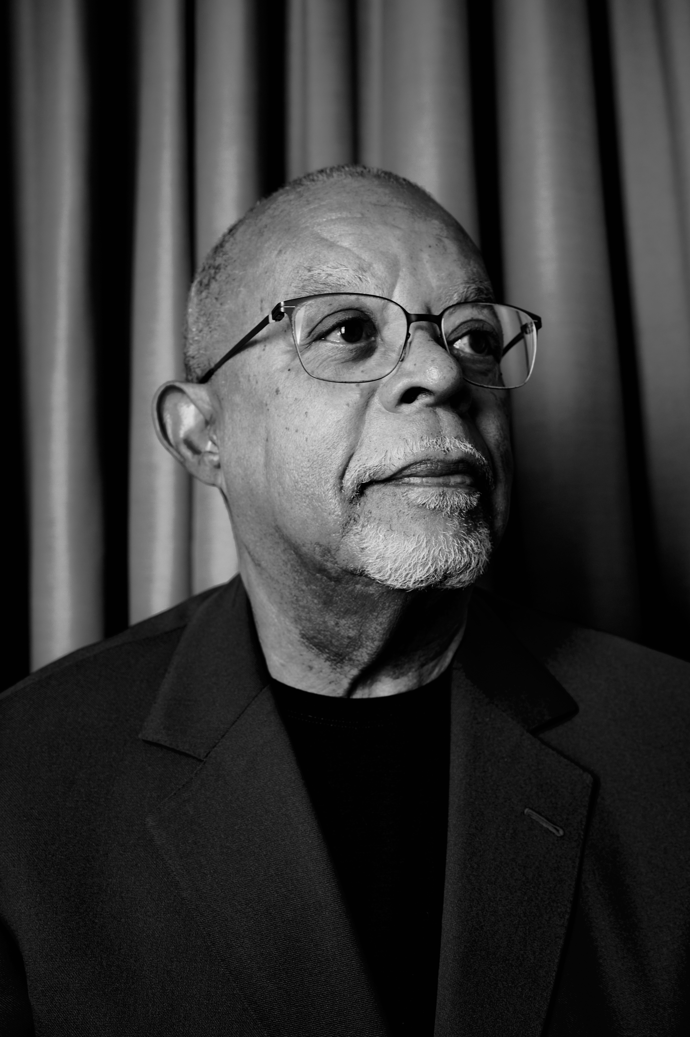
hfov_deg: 29.8
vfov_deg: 43.6
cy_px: 518
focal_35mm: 45
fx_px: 1295
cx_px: 345
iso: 640
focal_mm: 45
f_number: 6.3
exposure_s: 1/125
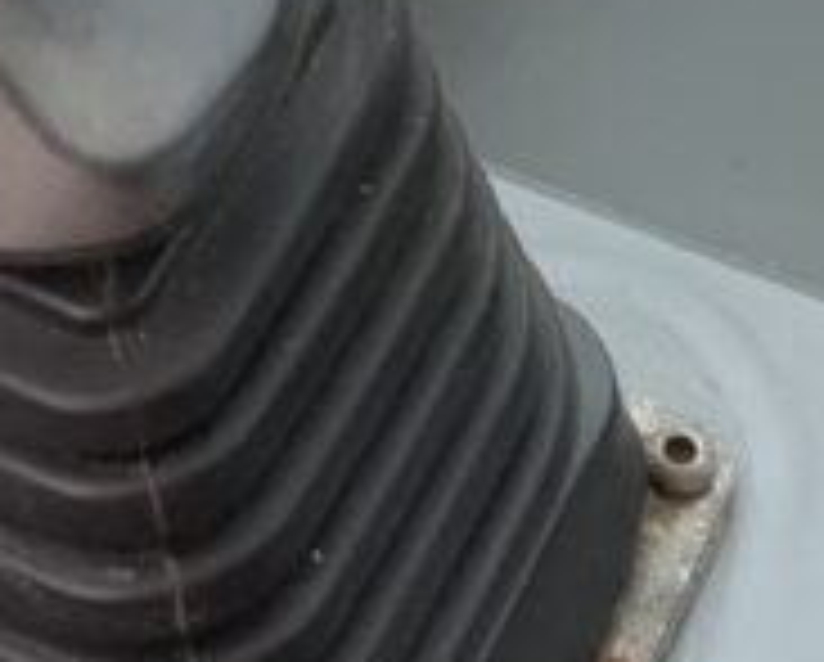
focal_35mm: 158
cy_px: -639
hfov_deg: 12.0
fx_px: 3859
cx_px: -72
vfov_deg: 9.2
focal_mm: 3
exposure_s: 1/122
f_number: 1.8
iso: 40
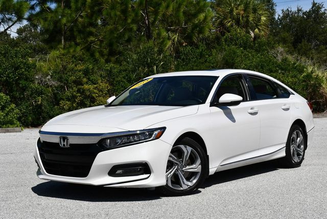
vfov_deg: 22.7
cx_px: 164
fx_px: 545
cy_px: 110
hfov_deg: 33.4
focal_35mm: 60
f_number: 9
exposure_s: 1/320
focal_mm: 30
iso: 100
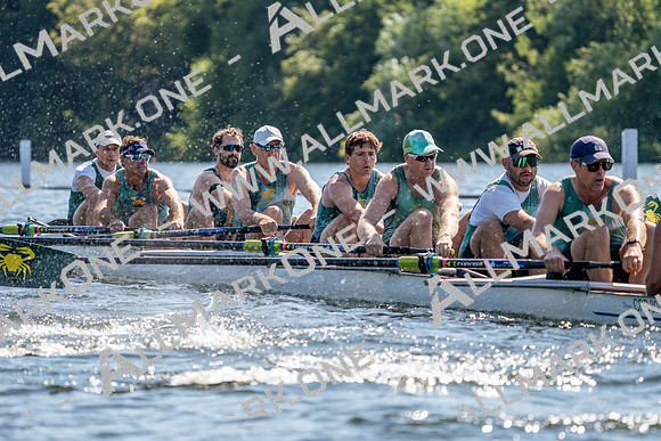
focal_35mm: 266
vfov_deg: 5.2
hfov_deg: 7.7
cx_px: 330
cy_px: 220
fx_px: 4885
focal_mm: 266
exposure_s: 1/1600
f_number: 5.6
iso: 320
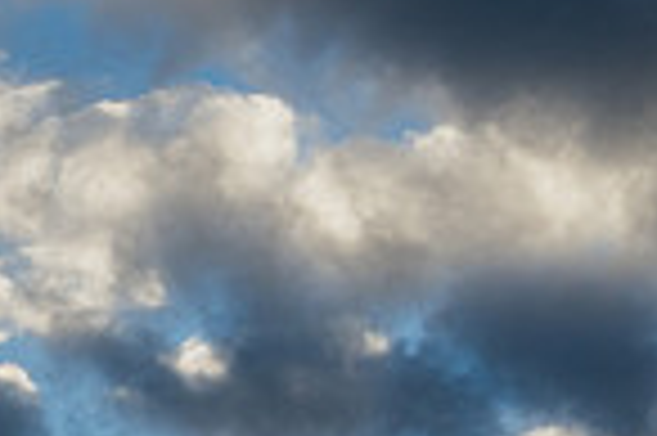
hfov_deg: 11.1
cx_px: -176
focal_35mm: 182
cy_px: 632
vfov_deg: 7.4
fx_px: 3318
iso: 250
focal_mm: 45
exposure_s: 1/2000
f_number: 4.5
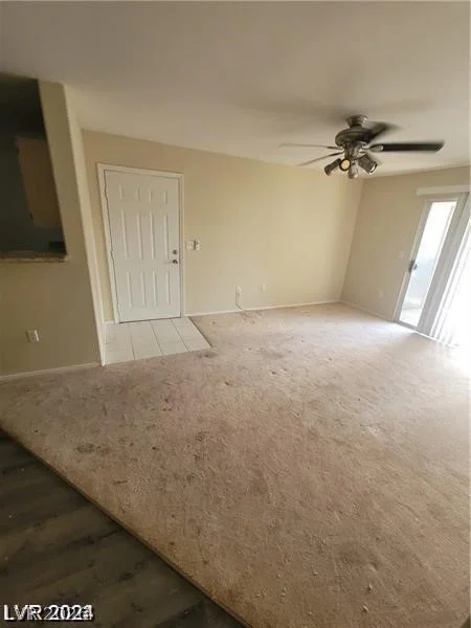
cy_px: 314
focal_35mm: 13
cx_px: 236
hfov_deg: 89.9
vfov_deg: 106.2
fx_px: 236
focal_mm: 2.2
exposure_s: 1/60
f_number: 2.2
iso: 320
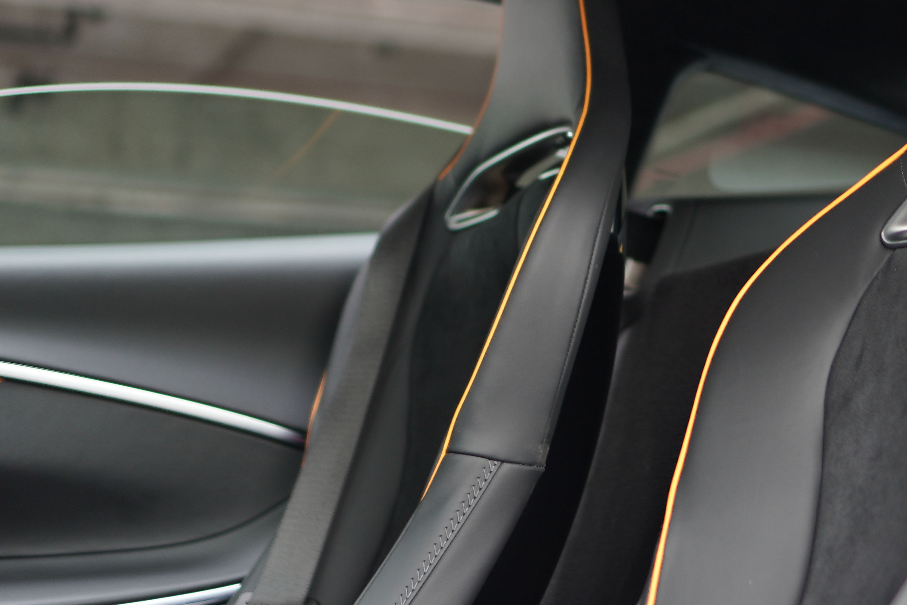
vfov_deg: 15.1
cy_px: 173
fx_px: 2267
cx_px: 745
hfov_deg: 22.3
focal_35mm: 90
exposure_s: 1/125
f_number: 1.8
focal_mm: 35
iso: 200
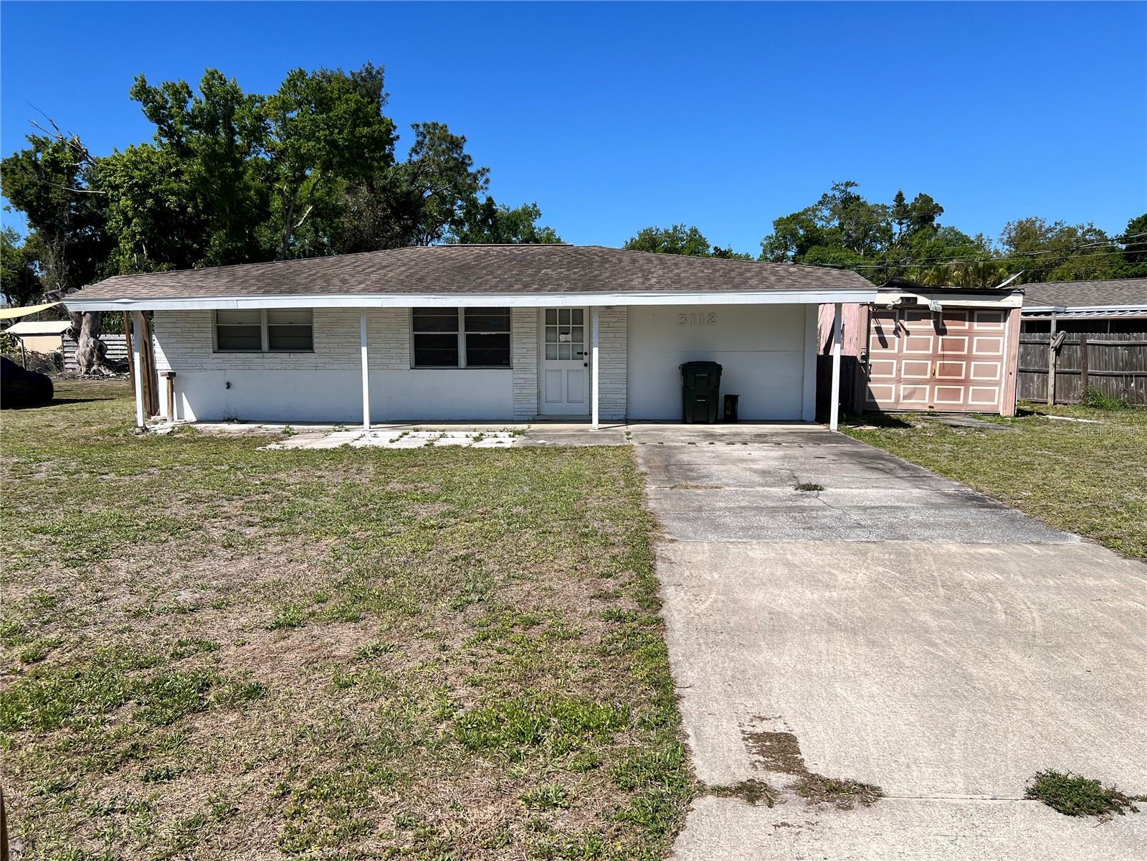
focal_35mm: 26
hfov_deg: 67.3
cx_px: 574
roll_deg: +0.9
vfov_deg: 53.1
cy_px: 430
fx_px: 862
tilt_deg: -6.6
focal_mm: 5.7
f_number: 1.5
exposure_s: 1/5076
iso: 50
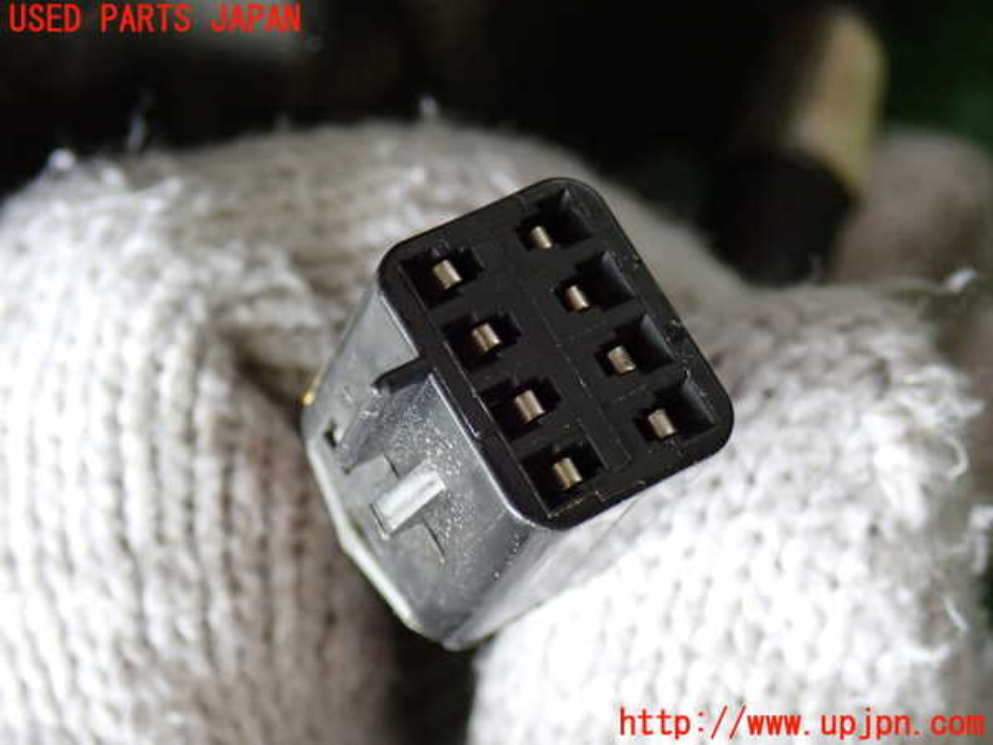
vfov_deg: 20.7
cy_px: 372
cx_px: 496
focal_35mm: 71
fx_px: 2037
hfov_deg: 27.4
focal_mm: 12.73
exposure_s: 1/60
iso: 500
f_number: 3.9
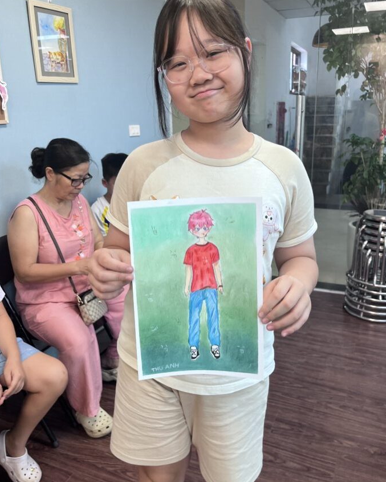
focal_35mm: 30
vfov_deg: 58.7
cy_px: 227
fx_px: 428
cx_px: 210
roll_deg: +1.5
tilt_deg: -14.9
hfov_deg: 48.5
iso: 80
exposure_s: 1/100
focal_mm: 5.1
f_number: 1.6
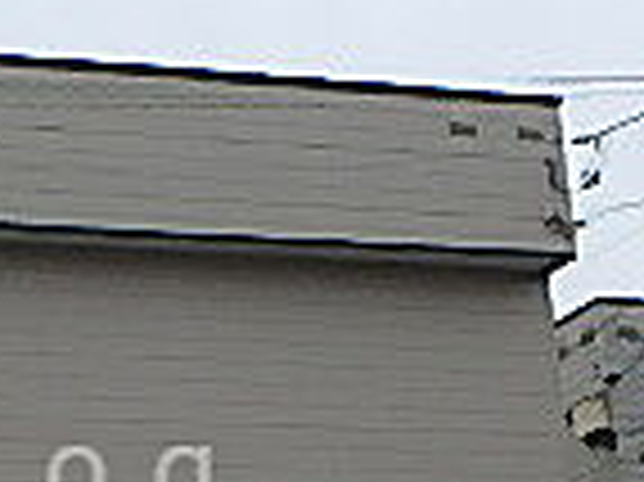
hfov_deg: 19.9
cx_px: -72
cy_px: 477
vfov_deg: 15.4
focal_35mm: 94
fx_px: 1747
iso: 125
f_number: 6
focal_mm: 3.7
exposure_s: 1/800
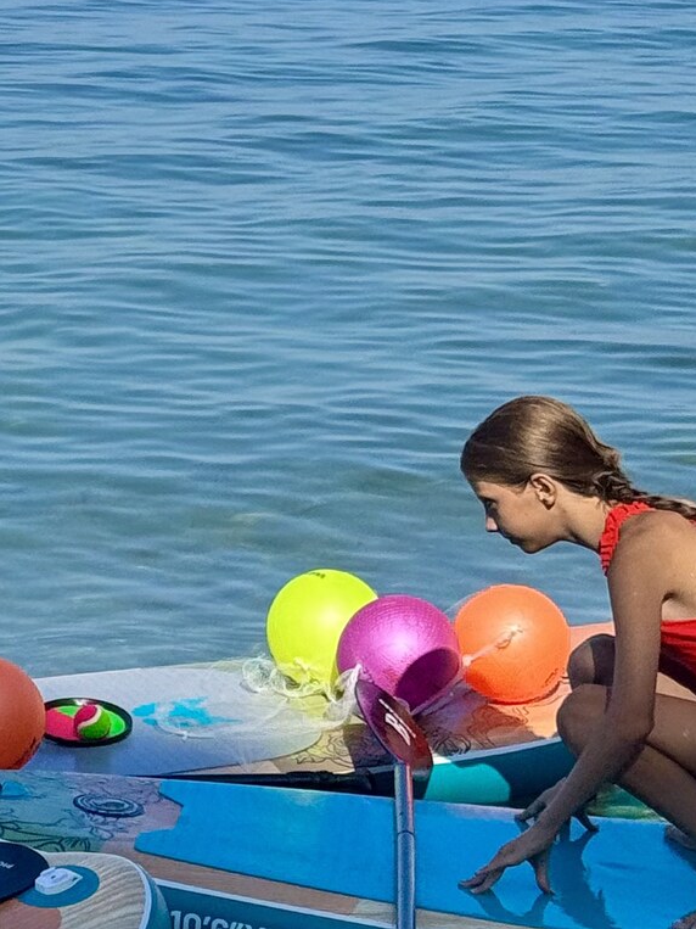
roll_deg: -0.5
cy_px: 481
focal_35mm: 151
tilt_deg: -10.6
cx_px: -366
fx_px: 4049
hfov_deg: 9.5
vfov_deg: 13.1
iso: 64
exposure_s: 1/3817
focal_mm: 6.76
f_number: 1.78
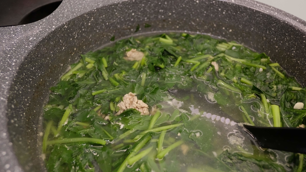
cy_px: 81
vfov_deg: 40.2
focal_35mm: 29
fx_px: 235
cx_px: 155
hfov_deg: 66.1
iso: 3200
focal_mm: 18
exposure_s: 1/80
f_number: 4
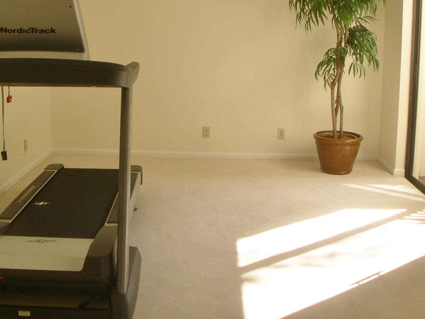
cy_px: 79
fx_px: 798
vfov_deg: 22.4
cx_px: 172
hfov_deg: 29.8
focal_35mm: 65
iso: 100
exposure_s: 1/102
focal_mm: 8
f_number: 2.8
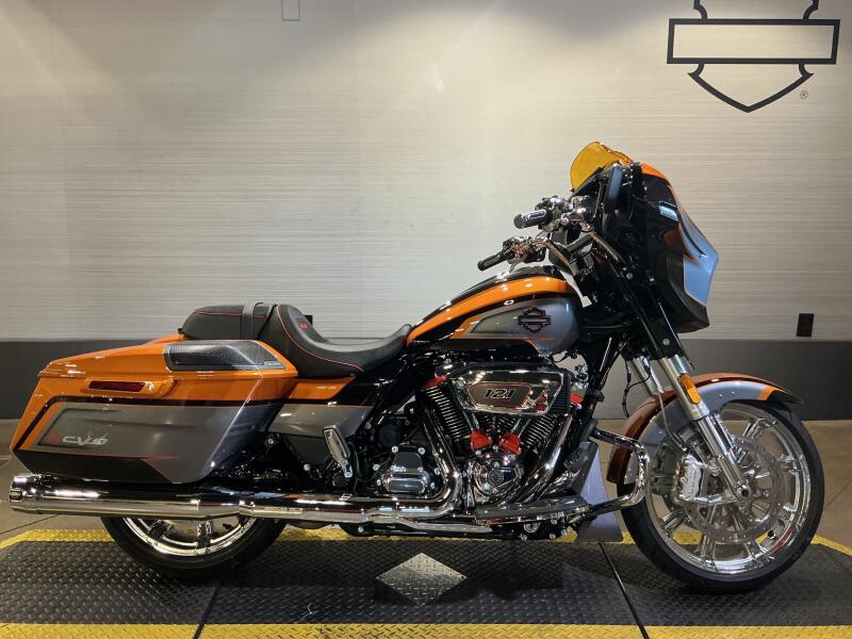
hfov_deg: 61.7
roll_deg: -0.3
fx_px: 714
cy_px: 320
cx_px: 426
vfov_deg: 48.2
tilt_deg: -13.1
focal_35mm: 29
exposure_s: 1/60
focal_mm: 3
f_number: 1.8
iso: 100
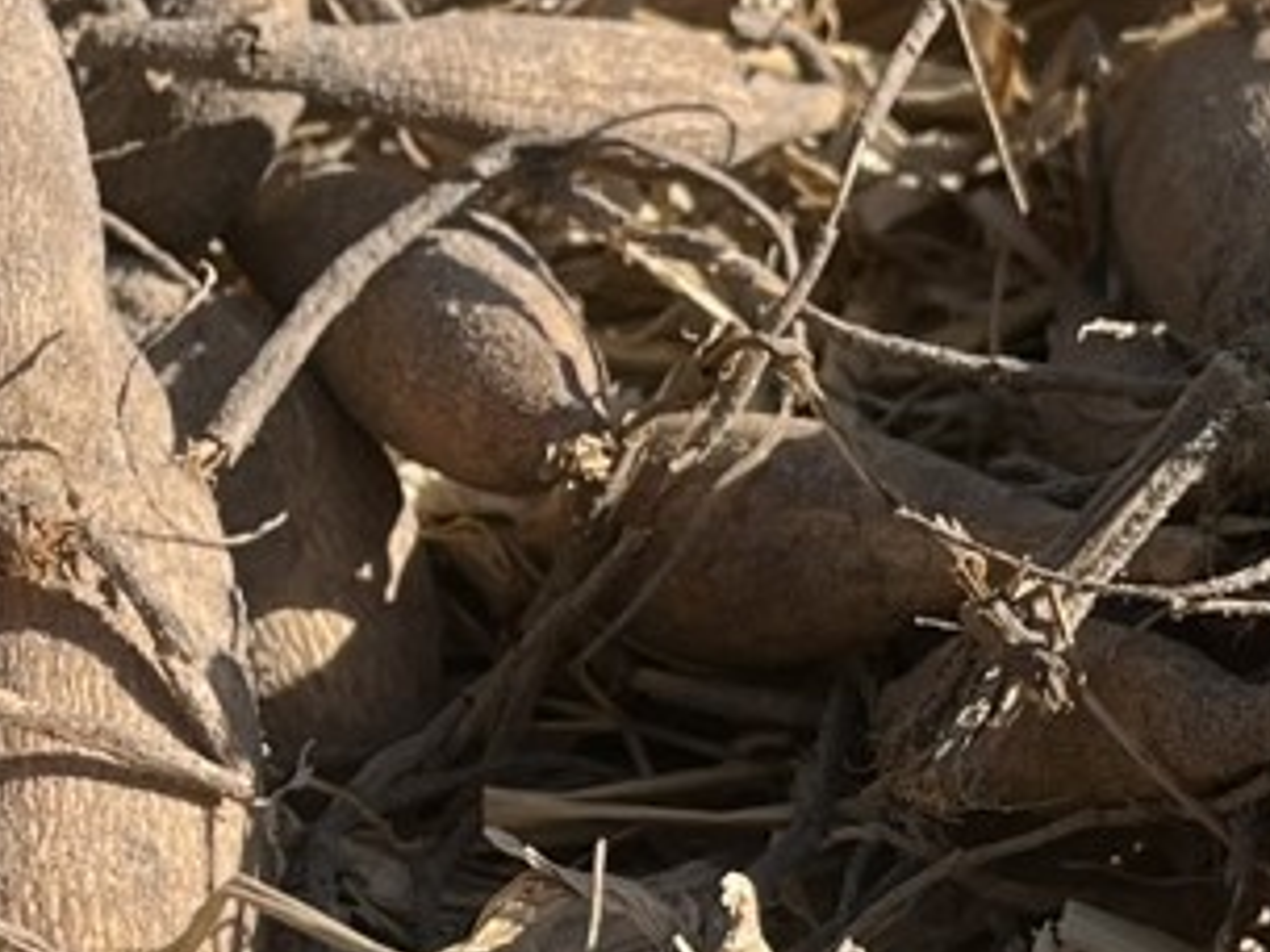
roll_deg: +0.0
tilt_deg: -38.3
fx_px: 4513
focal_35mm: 123
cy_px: 814
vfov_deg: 12.0
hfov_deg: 16.0
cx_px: 589
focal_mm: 5.1
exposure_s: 1/1992
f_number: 1.6
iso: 50
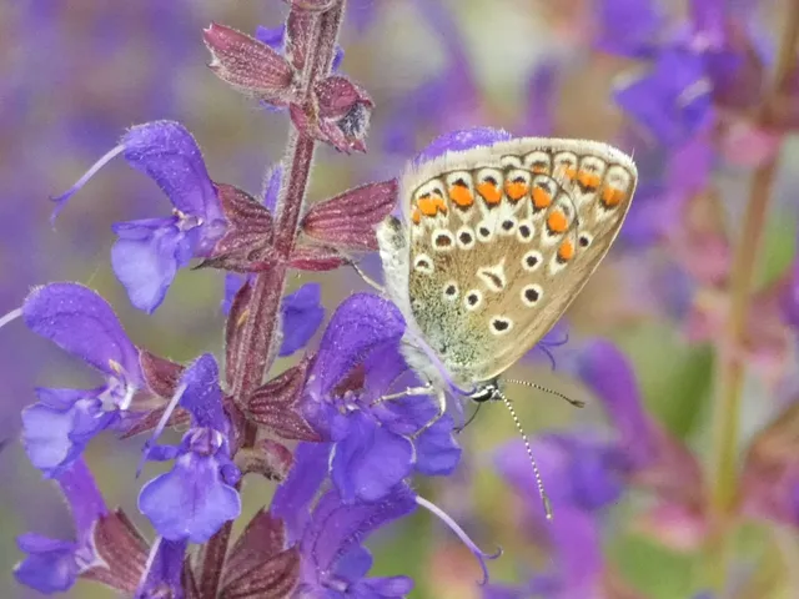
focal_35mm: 128
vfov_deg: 11.6
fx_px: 2954
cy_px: 300
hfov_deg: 15.4
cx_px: 400
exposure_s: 1/80
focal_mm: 22.9
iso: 400
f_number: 5.2
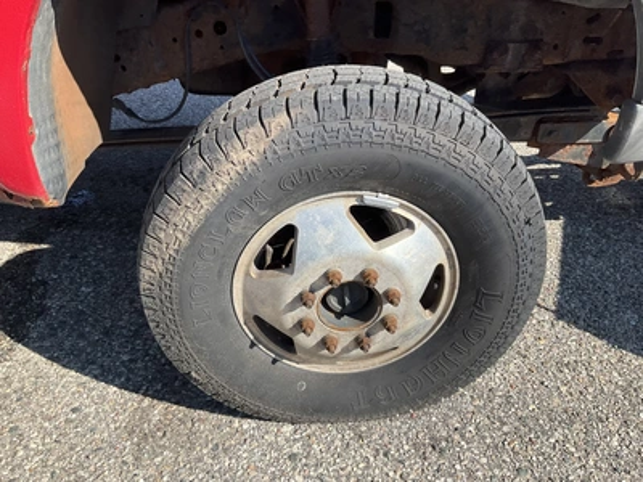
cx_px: 322
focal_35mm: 29
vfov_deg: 48.2
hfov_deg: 61.7
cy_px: 241
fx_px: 539
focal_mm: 3
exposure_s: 1/709
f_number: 1.8
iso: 25
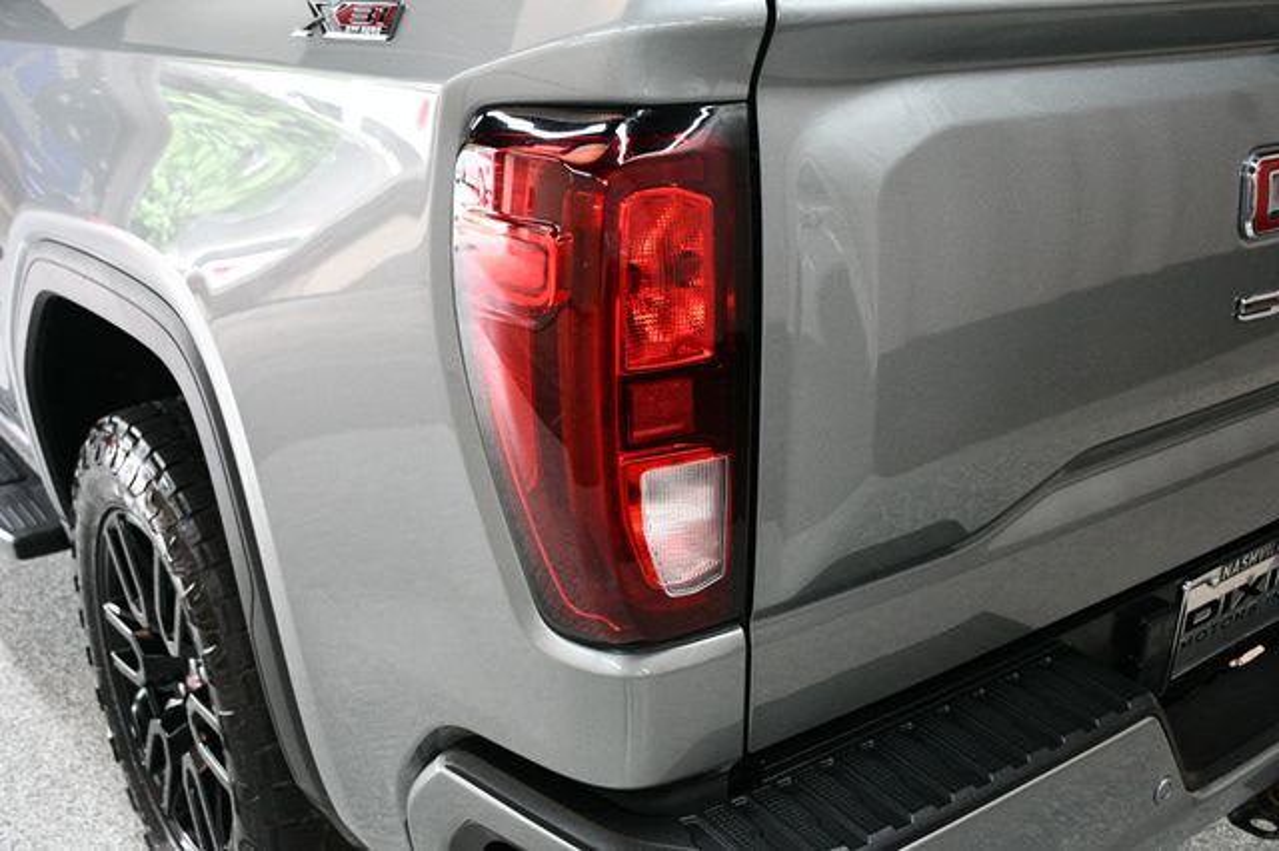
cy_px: 426
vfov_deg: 34.2
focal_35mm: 39
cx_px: 640
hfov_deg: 49.6
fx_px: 1385
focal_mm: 26
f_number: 3.8
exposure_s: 1/125
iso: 2800
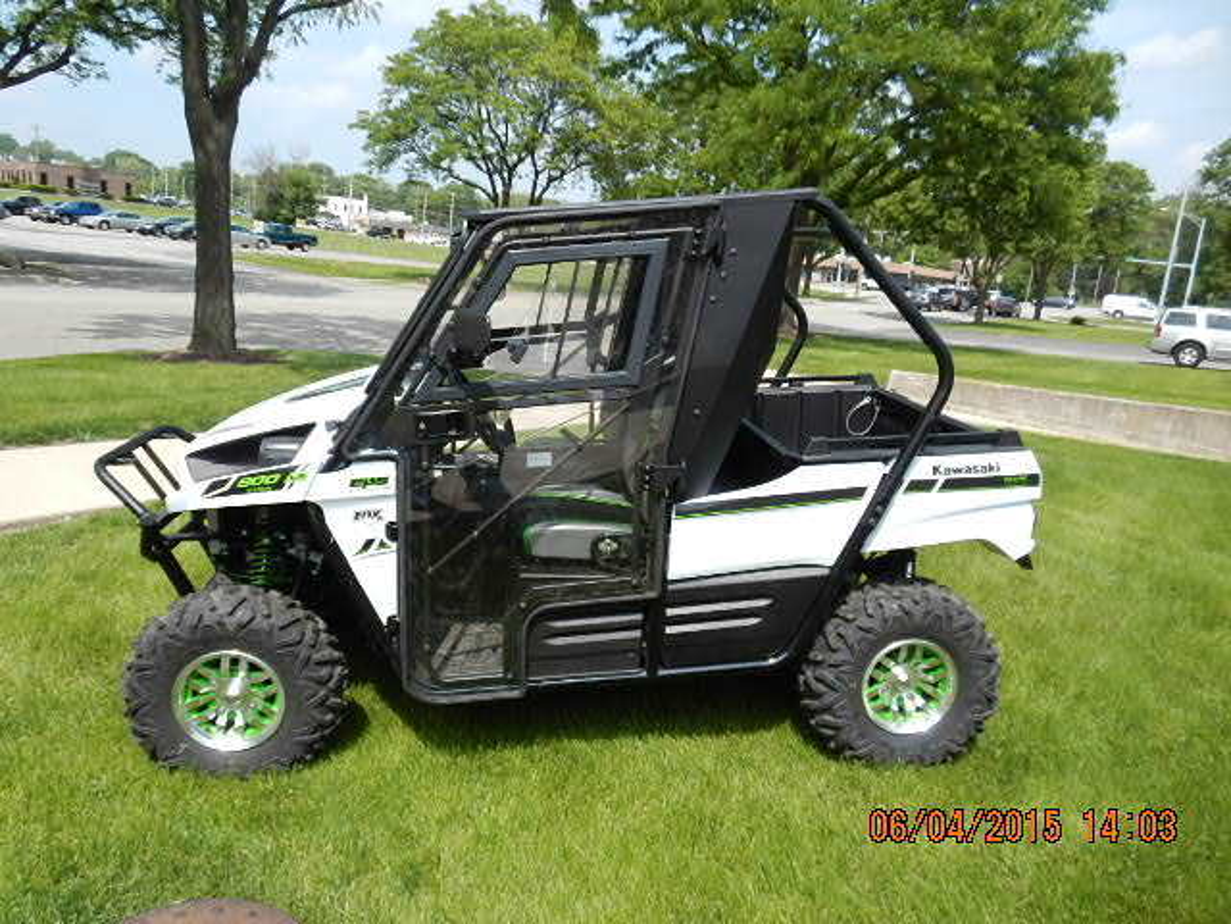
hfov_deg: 69.4
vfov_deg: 54.9
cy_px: 462
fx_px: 889
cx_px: 616
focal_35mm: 25
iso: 125
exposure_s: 1/800
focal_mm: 4.5
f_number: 3.2
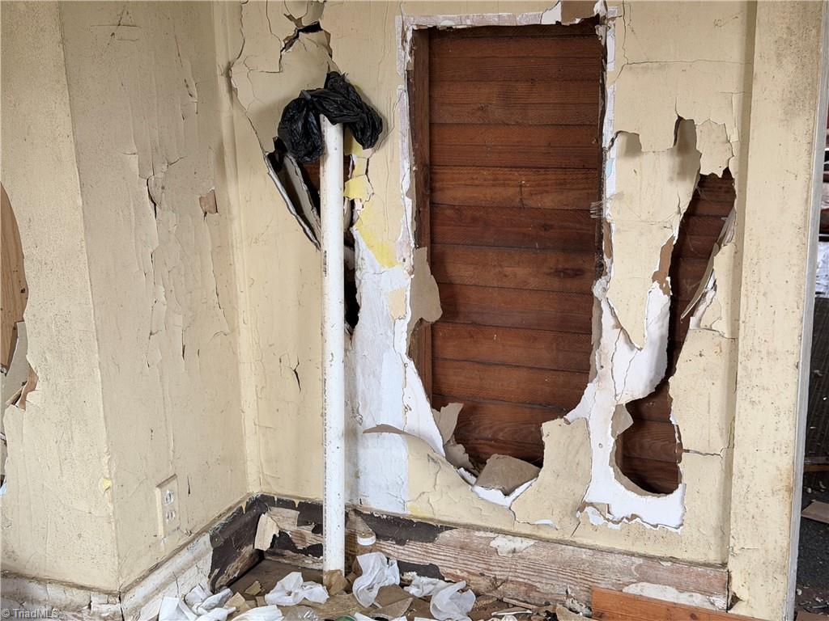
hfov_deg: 39.7
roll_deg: +0.0
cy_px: 310
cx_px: 414
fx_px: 1150
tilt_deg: -15.4
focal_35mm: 48
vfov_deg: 30.3
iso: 250
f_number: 1.78
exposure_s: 1/60
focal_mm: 6.76
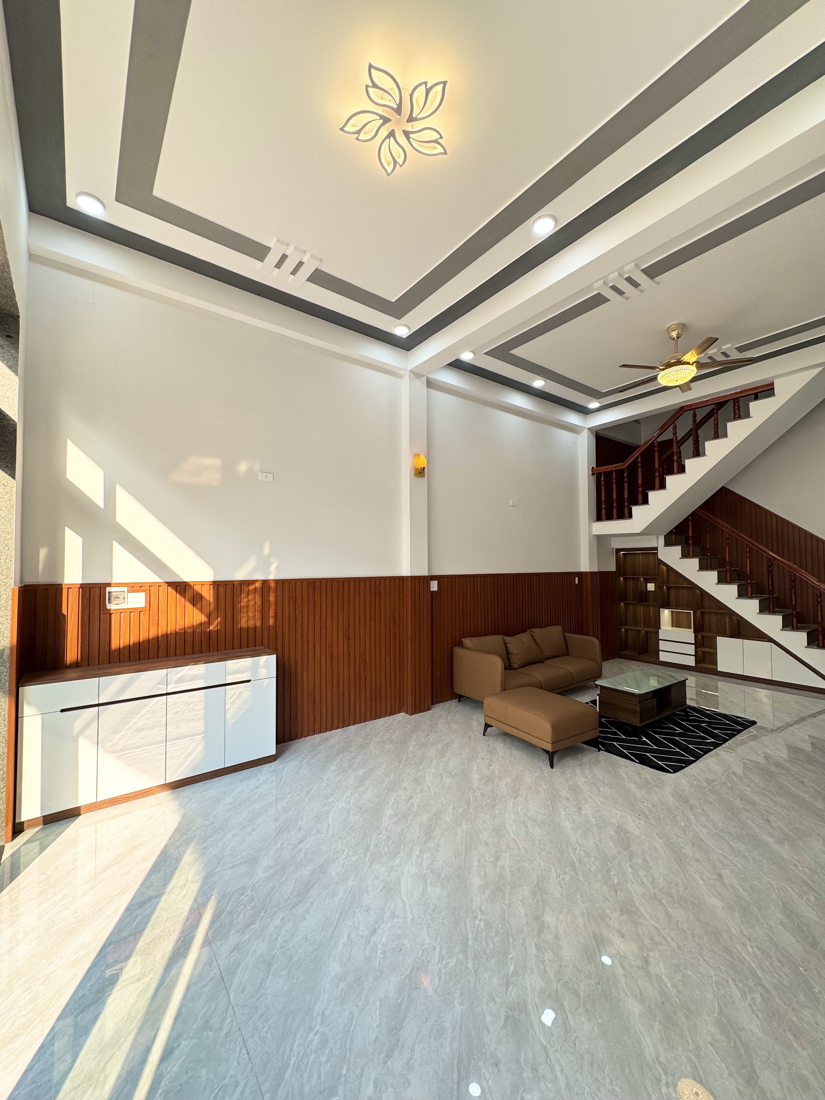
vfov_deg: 102.1
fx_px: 445
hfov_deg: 85.7
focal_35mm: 14
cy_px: 550
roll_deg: +0.8
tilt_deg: +2.4
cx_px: 412
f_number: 2.2
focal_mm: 2.22
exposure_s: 1/99
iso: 40
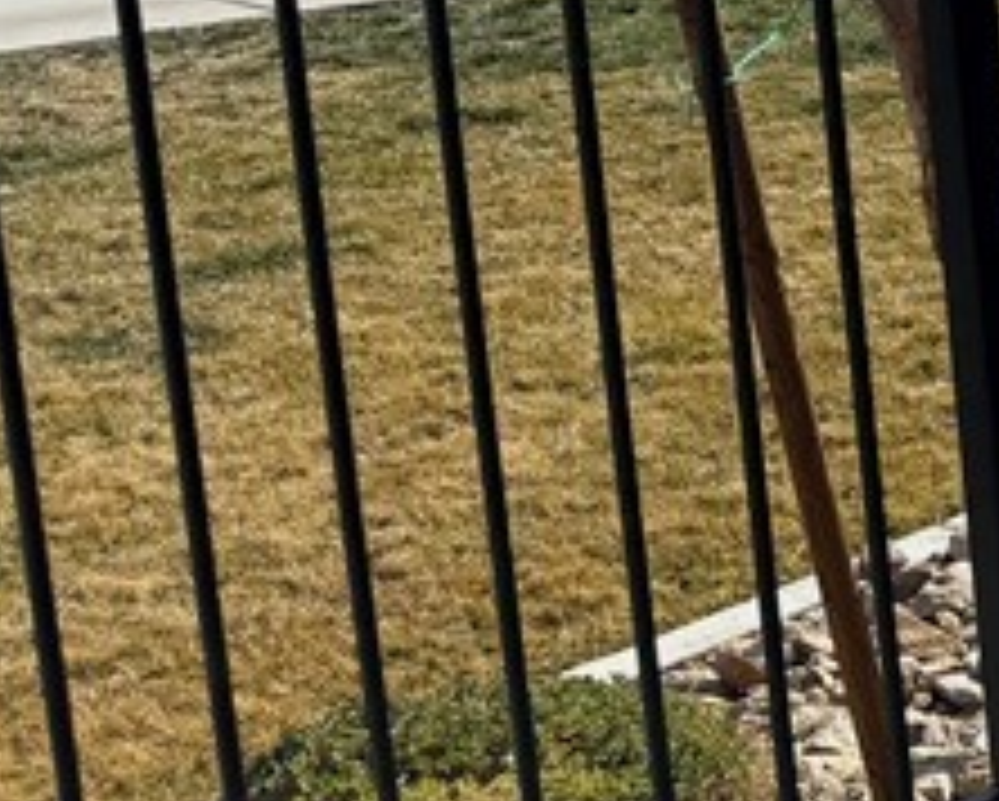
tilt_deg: -8.9
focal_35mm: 108
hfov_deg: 13.7
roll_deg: +0.8
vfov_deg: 14.0
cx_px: 2282
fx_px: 3196
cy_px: -58
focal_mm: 6.76
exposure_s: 1/5348
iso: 80
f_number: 1.78
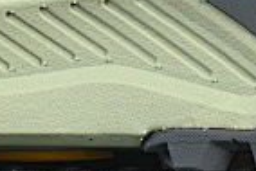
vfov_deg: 2.4
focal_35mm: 569
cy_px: -234
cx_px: -27
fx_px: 4050
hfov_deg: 3.6
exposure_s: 1/80
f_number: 8
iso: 160
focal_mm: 50
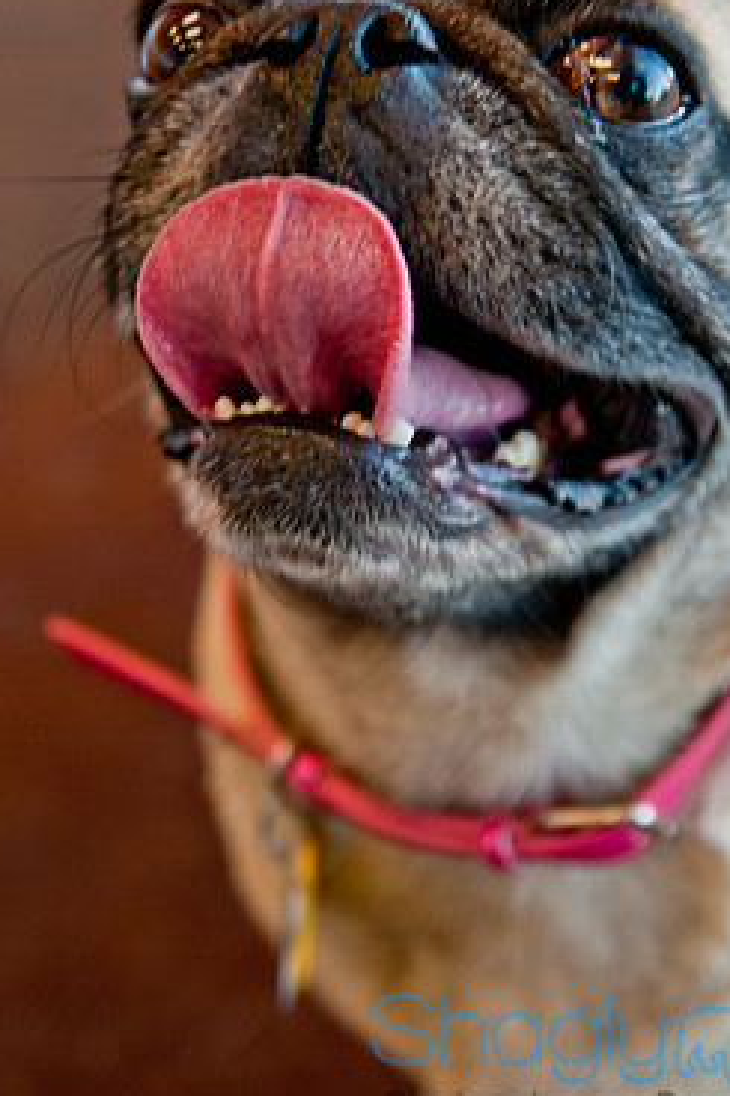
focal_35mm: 88
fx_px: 2679
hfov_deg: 15.5
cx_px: 398
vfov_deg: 23.1
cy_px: 509
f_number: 3.2
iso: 400
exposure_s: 1/160
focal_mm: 48
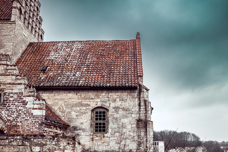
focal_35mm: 37
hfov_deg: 51.6
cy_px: 99
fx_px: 234
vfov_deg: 35.7
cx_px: 134
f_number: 2.8
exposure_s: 1/1000
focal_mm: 24
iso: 400
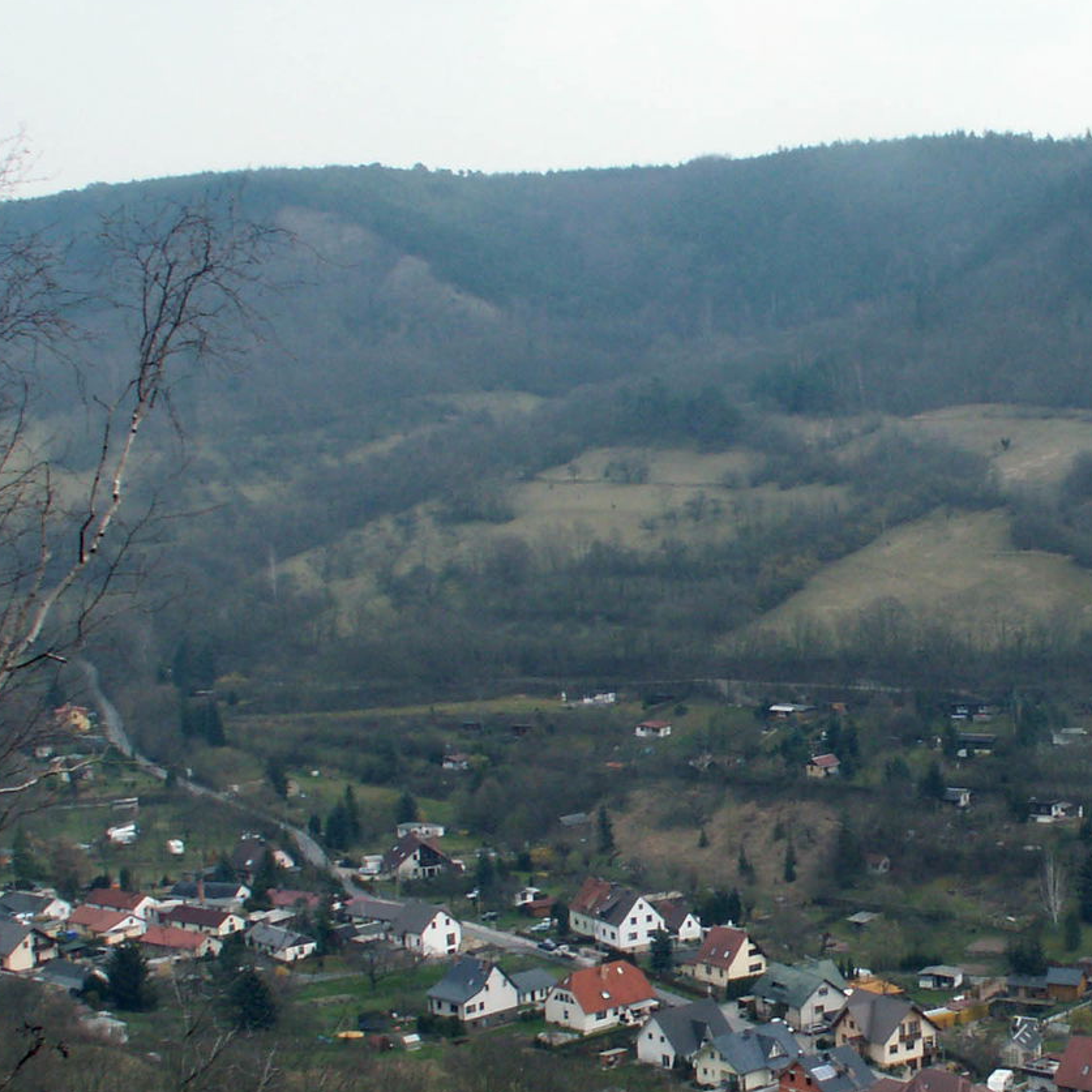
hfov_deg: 23.8
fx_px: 2534
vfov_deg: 24.2
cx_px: 922
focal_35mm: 71
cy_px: 703
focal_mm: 5.86
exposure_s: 1/125
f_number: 5.6
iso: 50
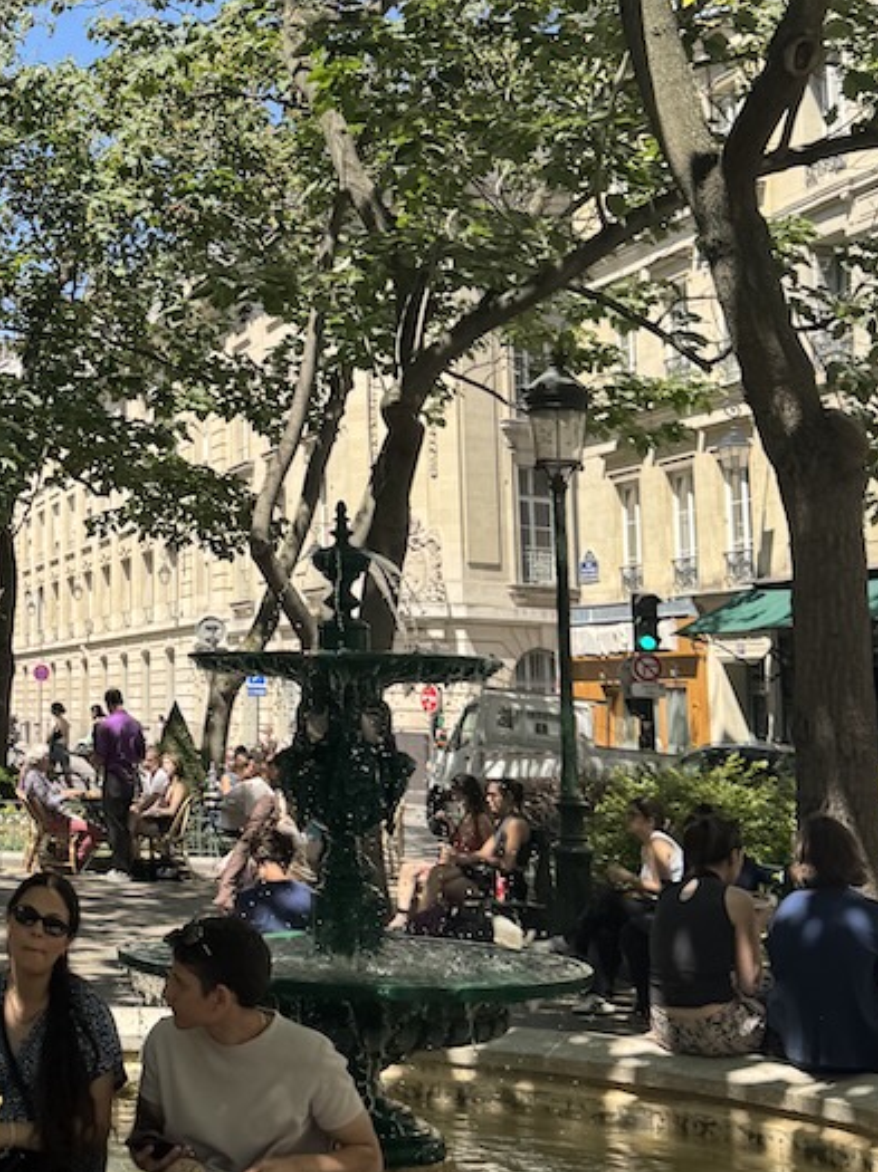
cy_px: 336
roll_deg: -1.3
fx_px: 2065
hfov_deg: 22.7
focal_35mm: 61
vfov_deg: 31.3
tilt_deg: +9.8
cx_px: -83
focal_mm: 6.76
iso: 80
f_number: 1.78
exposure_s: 1/1193
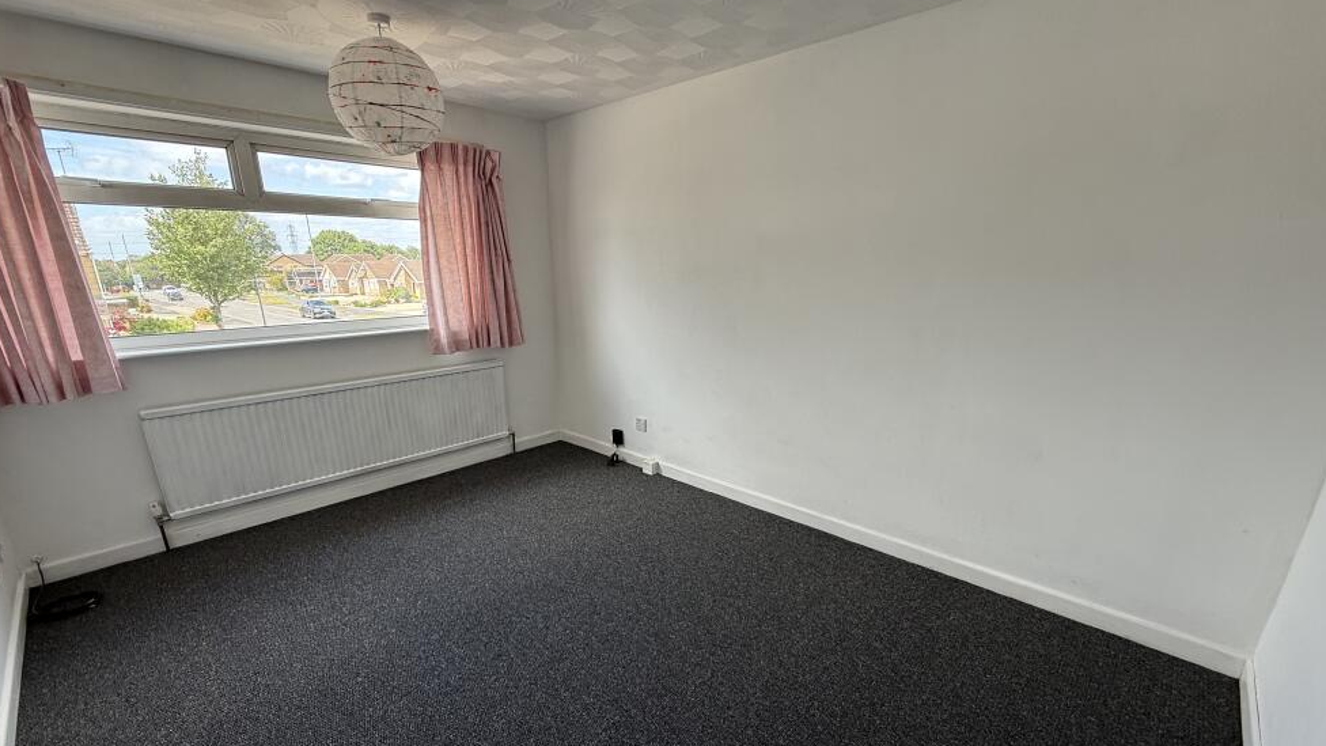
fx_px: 563
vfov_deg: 66.6
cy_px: 435
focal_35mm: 16
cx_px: 636
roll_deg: +1.0
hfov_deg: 99.3
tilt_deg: -16.9
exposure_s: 1/124
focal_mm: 2.22
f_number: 2.2
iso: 64
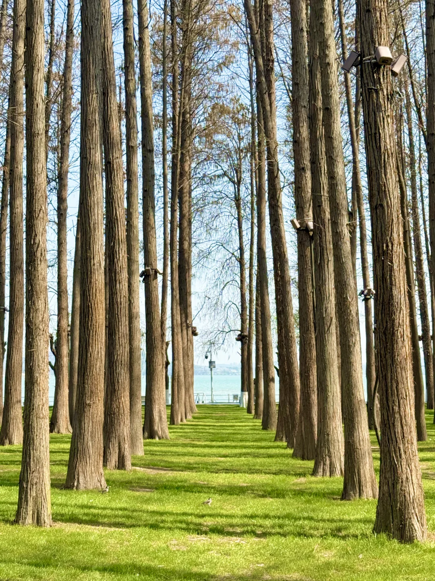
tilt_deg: +4.7
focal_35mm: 48
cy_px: 290
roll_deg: +1.7
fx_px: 804
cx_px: 218
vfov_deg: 39.7
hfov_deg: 30.3
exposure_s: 1/1429
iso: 64
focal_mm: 6.76
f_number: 1.78
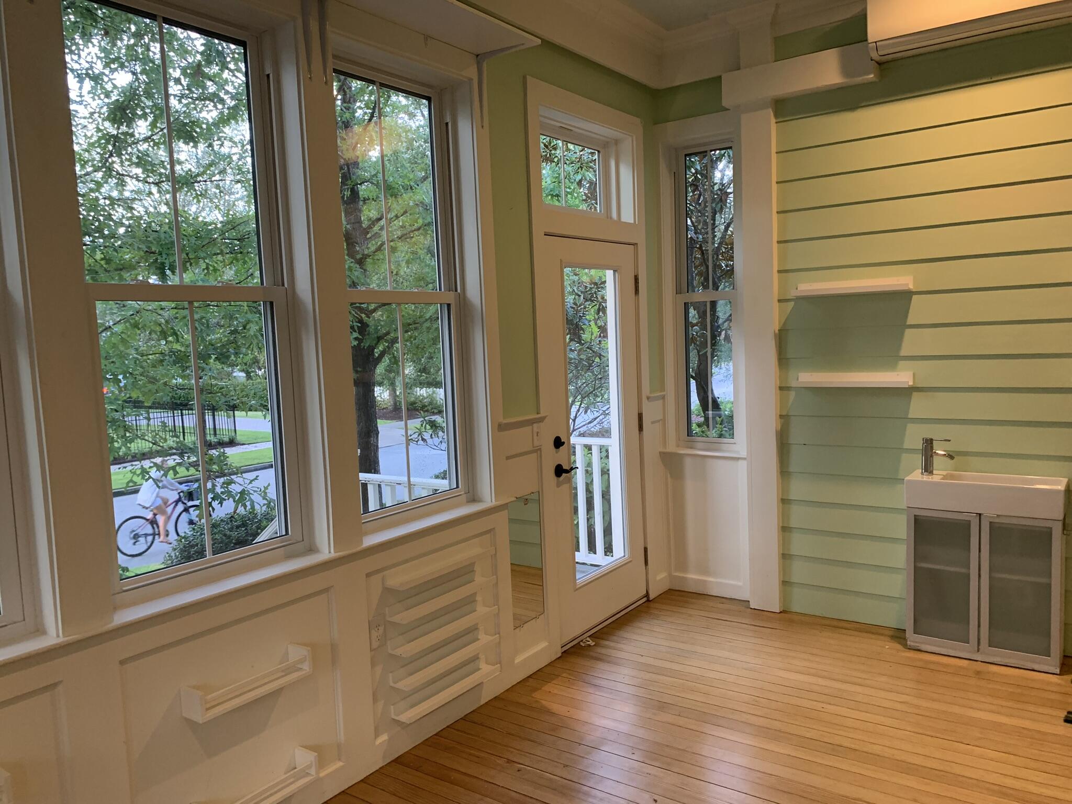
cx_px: 536
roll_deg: +2.5
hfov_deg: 67.3
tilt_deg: -8.0
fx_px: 805
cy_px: 402
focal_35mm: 26
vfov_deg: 53.1
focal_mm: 4.25
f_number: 1.8
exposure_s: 1/60
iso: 160
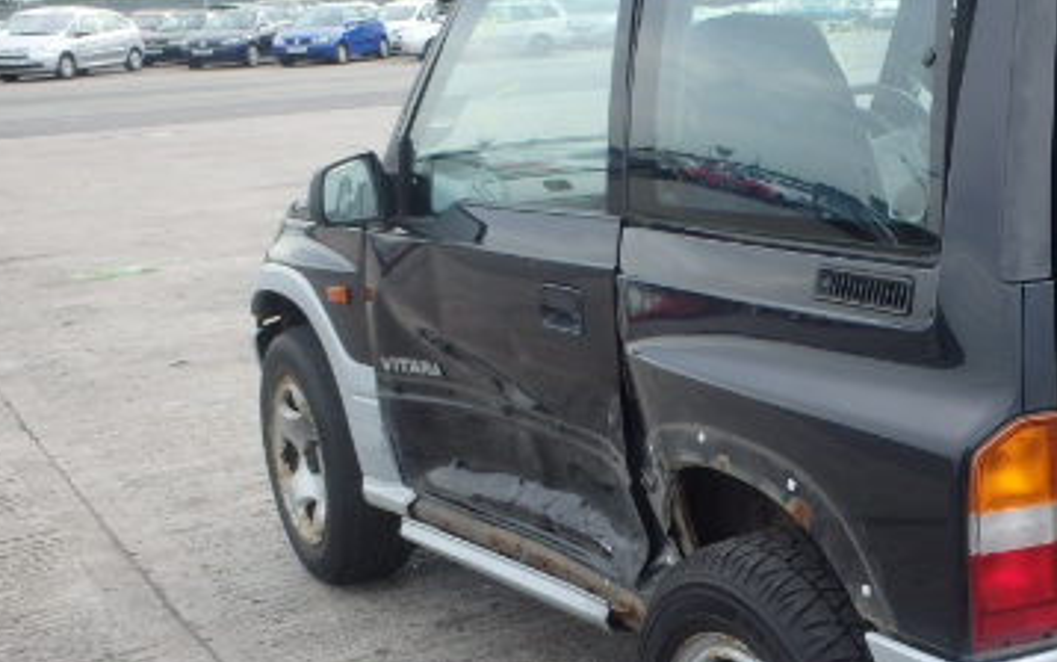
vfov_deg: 24.4
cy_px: 399
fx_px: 1527
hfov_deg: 36.4
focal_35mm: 53
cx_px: 898
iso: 125
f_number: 3.9
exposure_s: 1/320
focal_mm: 5
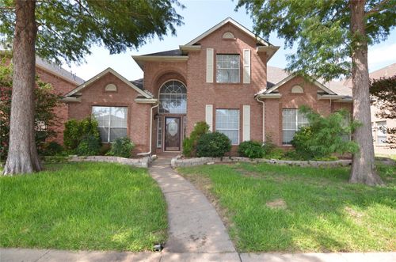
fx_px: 181
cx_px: 198
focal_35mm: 16
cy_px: 131
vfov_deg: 71.8
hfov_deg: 95.1
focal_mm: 11
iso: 100
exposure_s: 1/250
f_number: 4.5
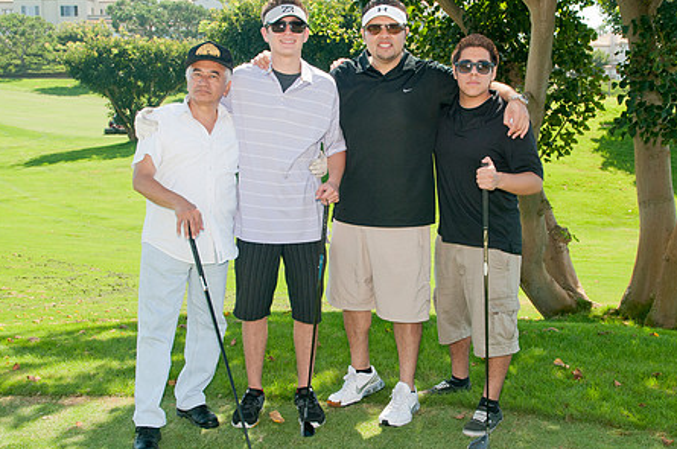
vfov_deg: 29.8
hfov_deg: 43.7
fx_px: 845
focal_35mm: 45
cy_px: 215
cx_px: 361
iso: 400
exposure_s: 1/160
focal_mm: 23
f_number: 6.3
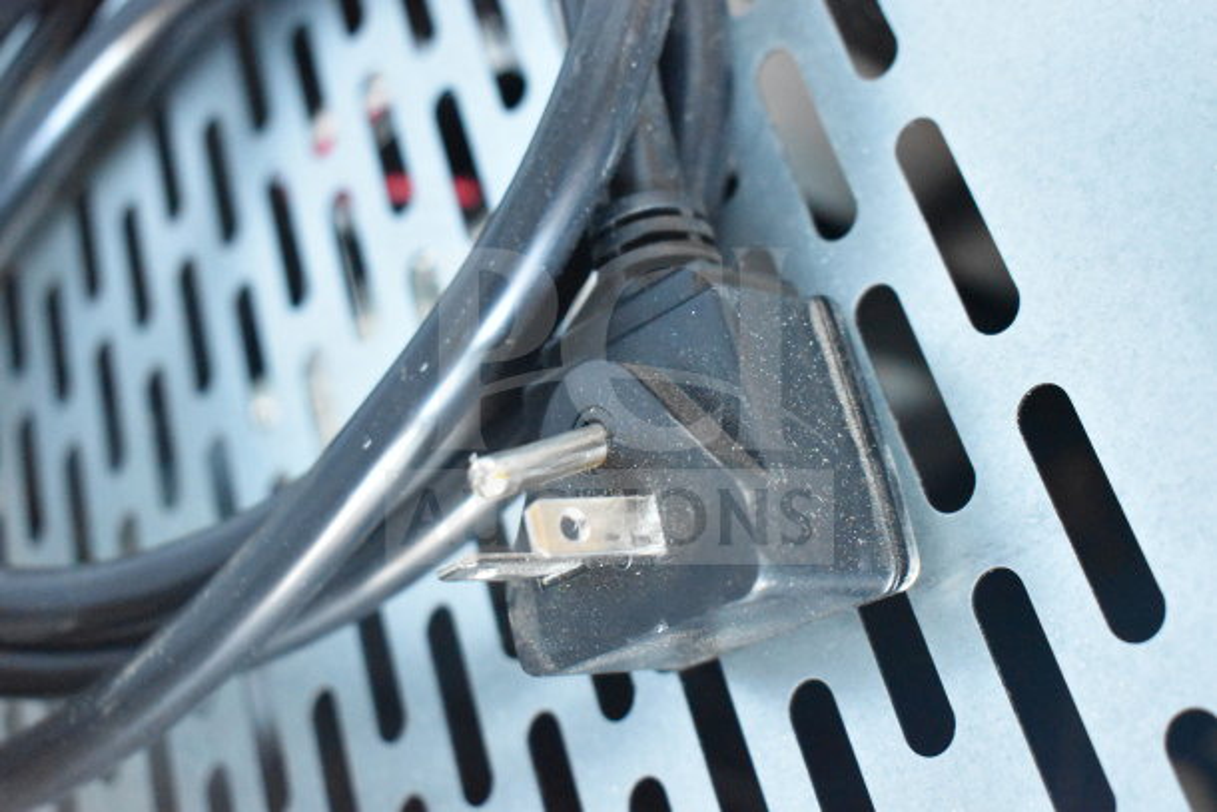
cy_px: 406
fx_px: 1724
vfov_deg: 26.5
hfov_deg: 38.9
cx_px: 608
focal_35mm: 51
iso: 11400
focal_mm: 34
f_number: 4.5
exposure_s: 1/50
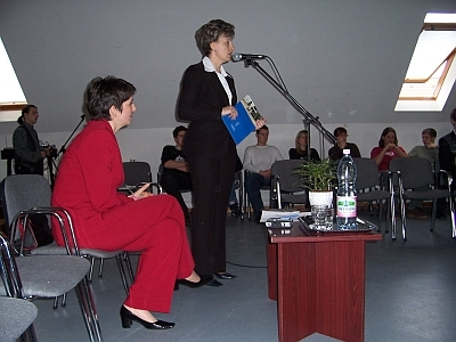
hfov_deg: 54.0
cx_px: 228
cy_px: 171
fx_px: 448
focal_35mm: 34
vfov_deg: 41.8
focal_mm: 5.6
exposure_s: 1/60
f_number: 2.7
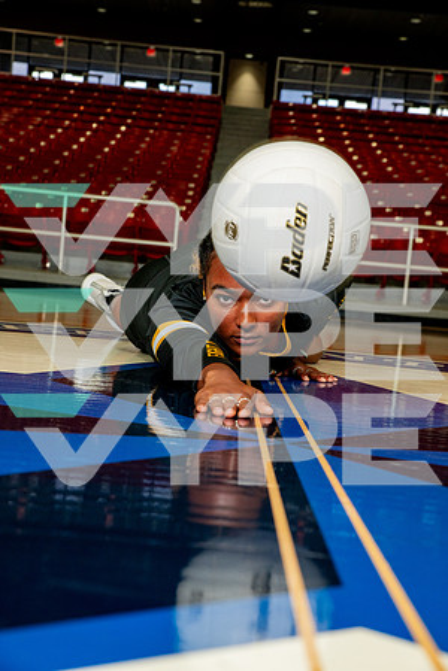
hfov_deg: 22.6
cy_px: 336
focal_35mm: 60
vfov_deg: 33.4
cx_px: 224
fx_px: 1120
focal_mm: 60
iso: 800
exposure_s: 1/200
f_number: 7.1
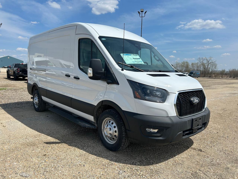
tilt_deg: -6.1
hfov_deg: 67.3
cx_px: 119
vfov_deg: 53.1
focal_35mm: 26
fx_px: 179
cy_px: 90
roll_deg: -1.1
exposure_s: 1/6579
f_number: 1.5
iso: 50
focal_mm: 5.7
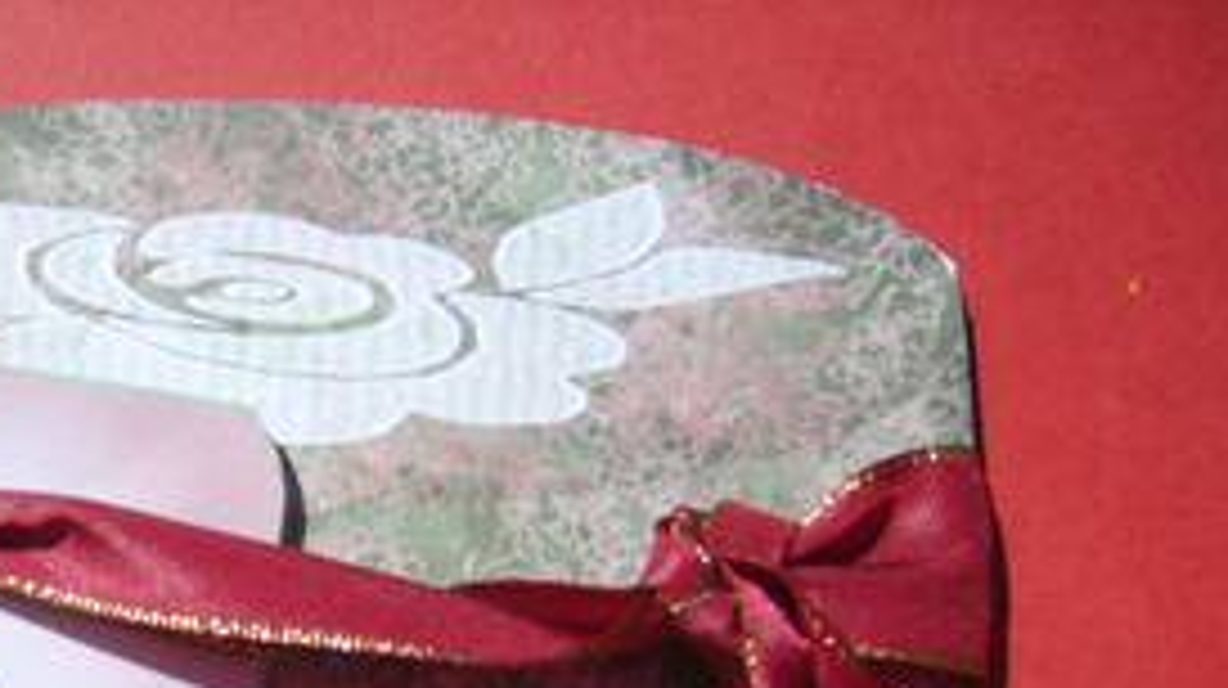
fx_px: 2050
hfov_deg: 32.7
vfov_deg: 18.4
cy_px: 746
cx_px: 306
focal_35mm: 63
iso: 50
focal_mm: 5.8
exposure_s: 1/250
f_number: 7.1
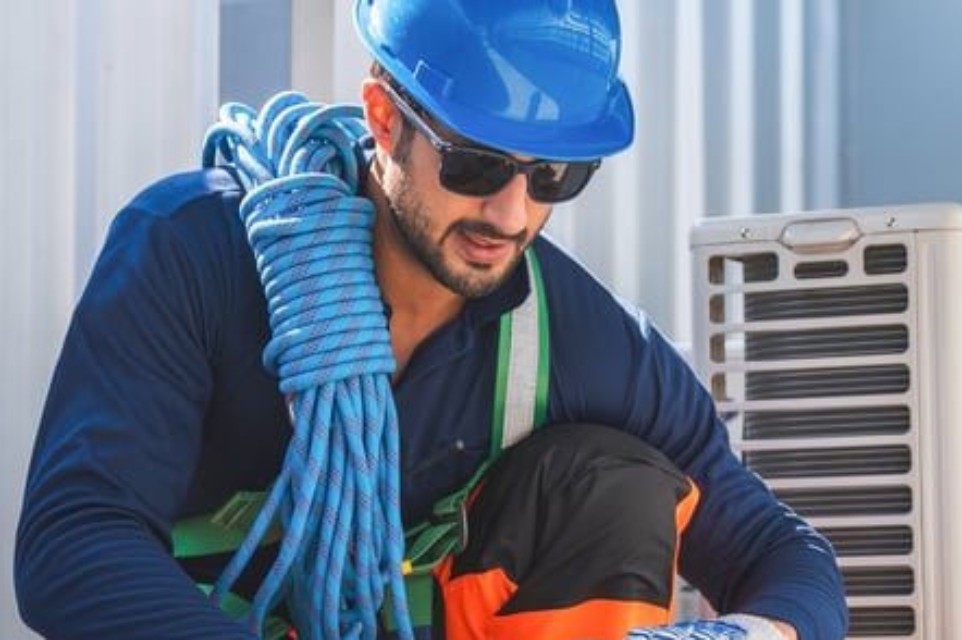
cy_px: 469
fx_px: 2888
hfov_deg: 18.7
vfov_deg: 12.6
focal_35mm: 108
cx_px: 779
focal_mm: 39.8
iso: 100
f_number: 2.8
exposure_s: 1/400
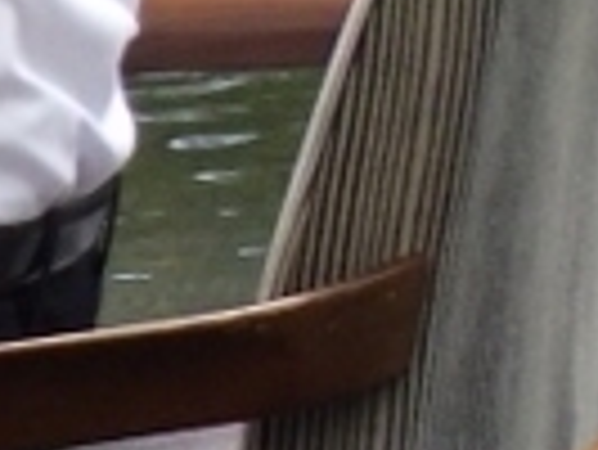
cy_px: -882
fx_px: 3735
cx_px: 2293
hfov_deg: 7.1
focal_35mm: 216
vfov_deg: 6.3
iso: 160
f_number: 3.5
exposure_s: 1/45
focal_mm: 5
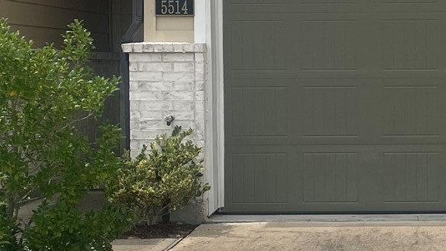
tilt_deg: -0.4
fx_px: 1195
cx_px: 458
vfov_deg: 12.0
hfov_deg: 20.4
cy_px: 81
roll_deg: +1.0
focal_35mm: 101
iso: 32
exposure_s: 1/4292
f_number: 1.6
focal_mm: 4.2
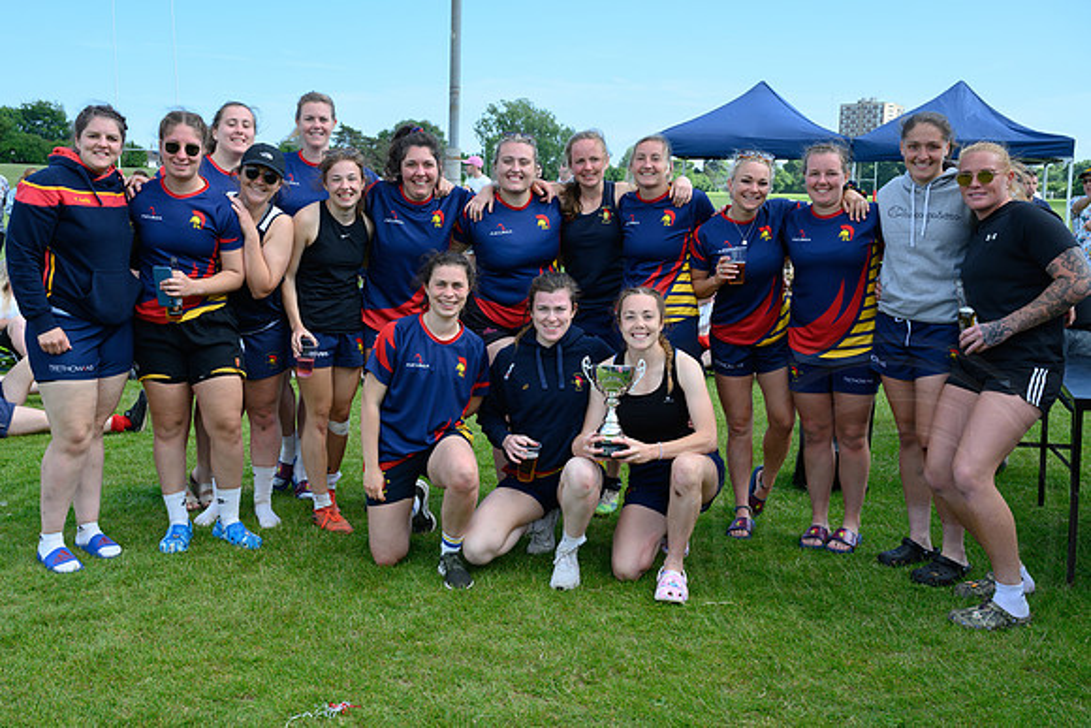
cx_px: 497
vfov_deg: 35.3
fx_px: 1143
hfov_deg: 51.0
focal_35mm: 38
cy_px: 364
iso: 200
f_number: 8
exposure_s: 1/200
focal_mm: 33
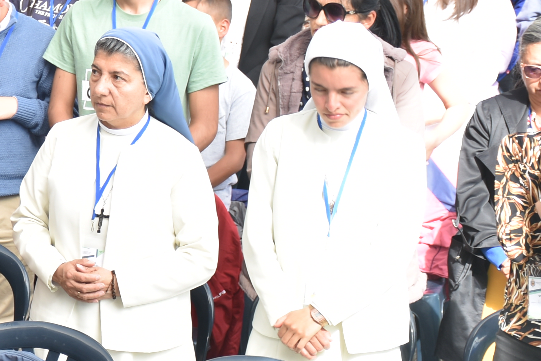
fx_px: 2675
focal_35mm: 178
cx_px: -247
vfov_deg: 7.7
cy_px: 43
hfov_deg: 11.1
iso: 100
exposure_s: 1/60
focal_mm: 40
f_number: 4.5
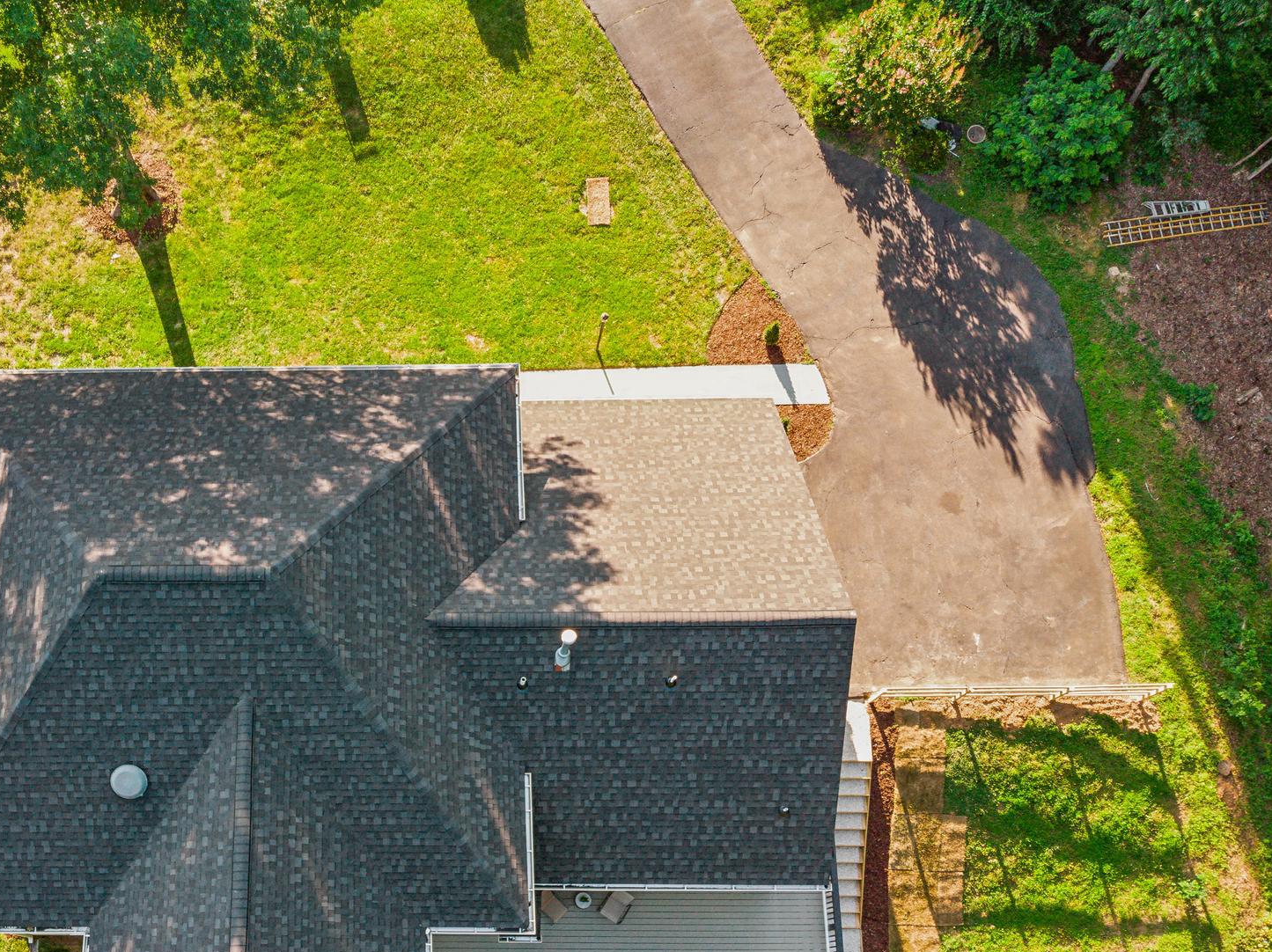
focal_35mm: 34
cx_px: 374
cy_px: 660
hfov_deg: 52.4
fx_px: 1249
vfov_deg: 41.0
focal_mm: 4.5
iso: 100
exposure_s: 1/110
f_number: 2.8
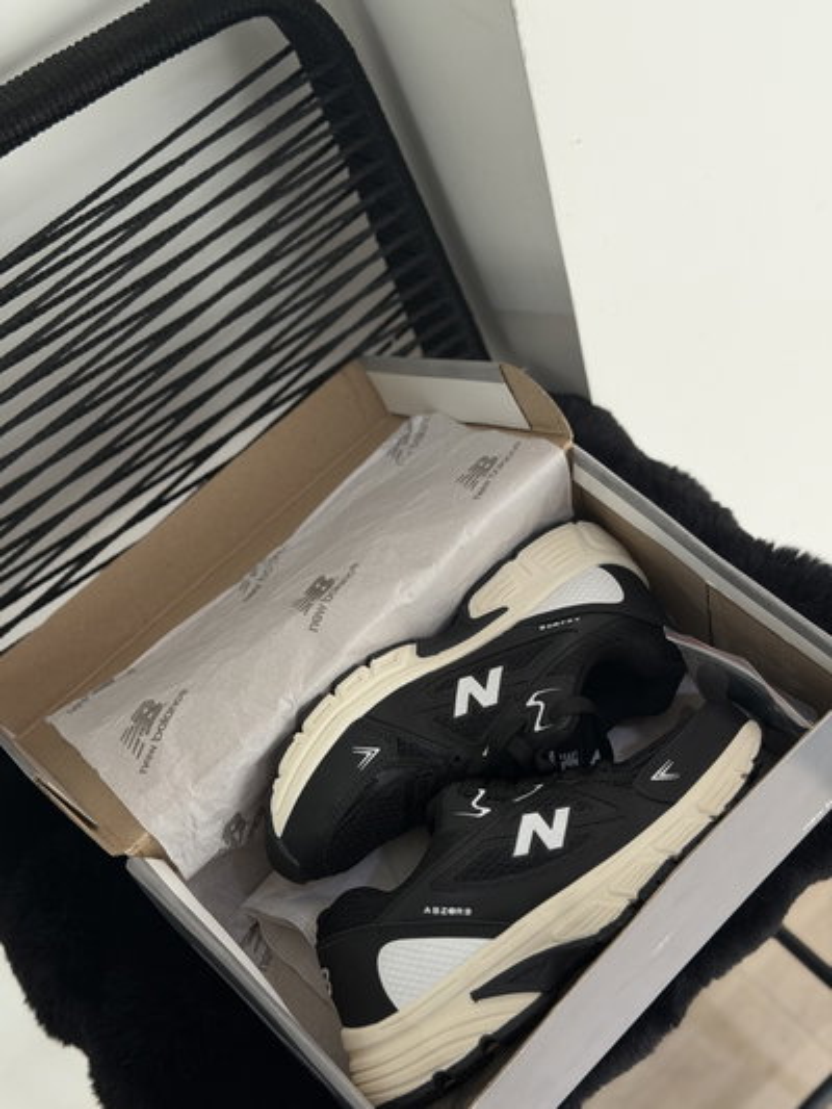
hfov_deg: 30.3
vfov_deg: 39.6
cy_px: 554
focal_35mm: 48
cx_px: 416
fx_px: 1538
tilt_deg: -51.3
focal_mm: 6.76
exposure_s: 1/121
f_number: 1.78
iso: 80
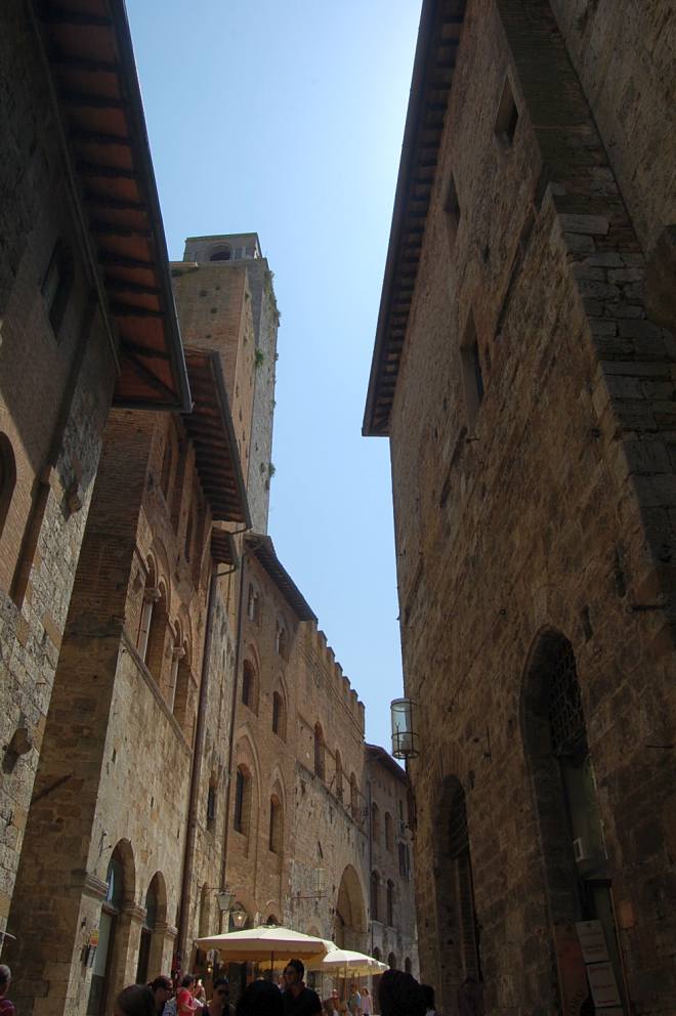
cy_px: 508
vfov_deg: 67.4
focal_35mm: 27
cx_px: 338
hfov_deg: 47.9
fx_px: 762
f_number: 10
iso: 200
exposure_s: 1/320
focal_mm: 18
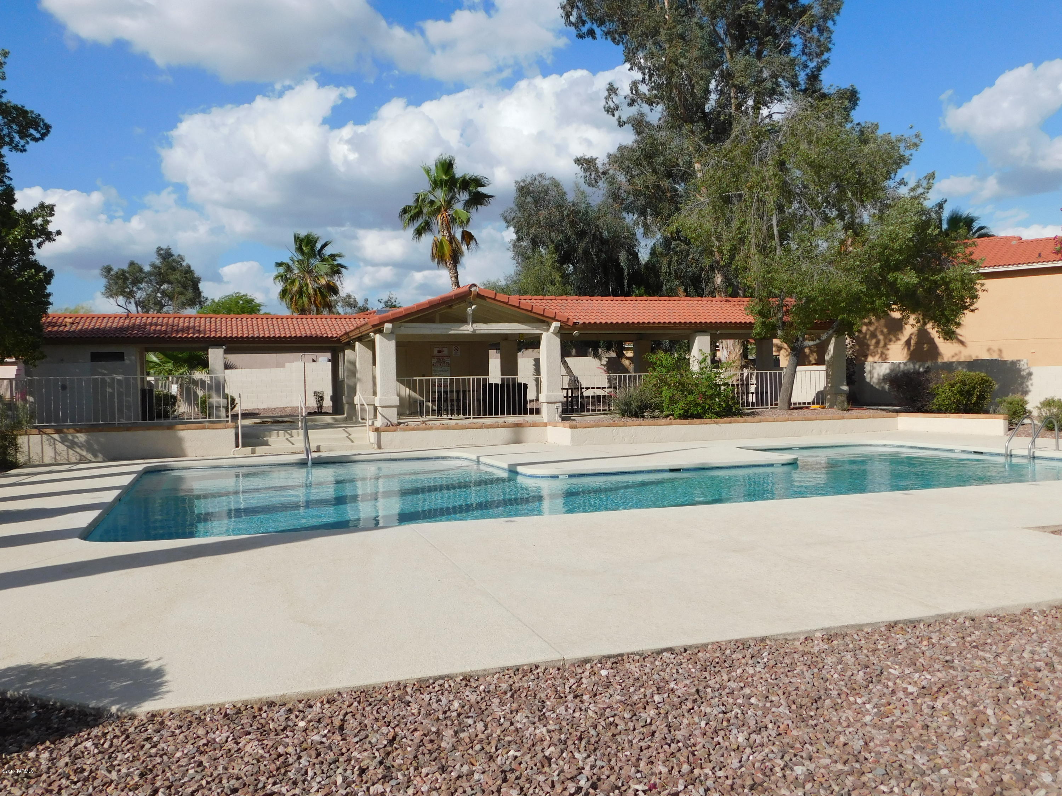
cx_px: 531
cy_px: 398
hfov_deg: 60.0
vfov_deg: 46.8
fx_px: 920
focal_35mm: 30
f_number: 6.4
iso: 125
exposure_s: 1/640
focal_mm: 5.3
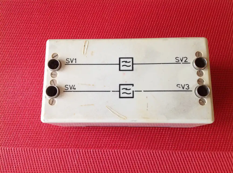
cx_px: 116
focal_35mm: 35
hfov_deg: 52.7
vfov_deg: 40.6
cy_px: 86
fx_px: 235
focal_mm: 4.28
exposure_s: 1/120
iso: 100
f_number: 2.4
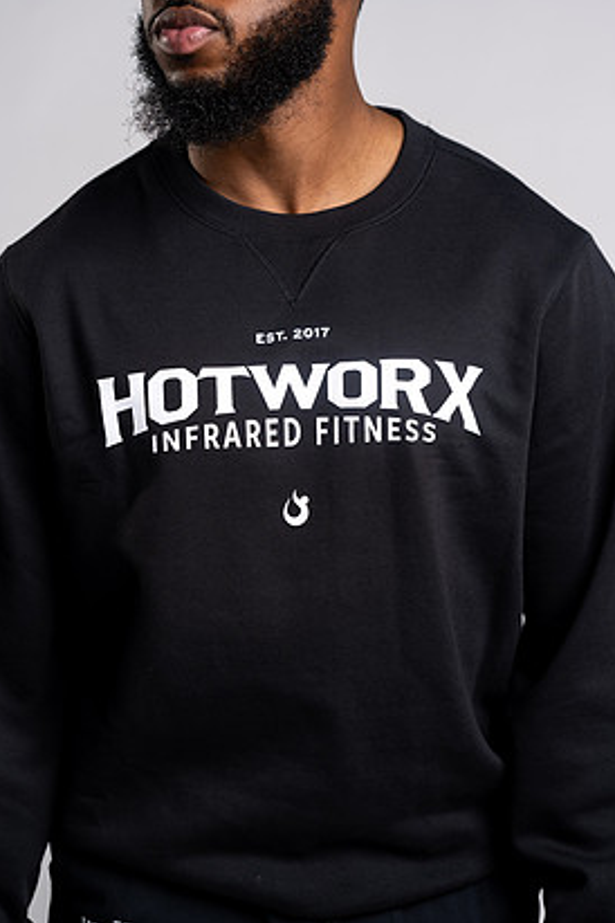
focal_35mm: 93
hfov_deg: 14.7
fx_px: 2383
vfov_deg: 21.9
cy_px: 485
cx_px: 292
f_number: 4
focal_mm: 85
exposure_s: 1/160
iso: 200
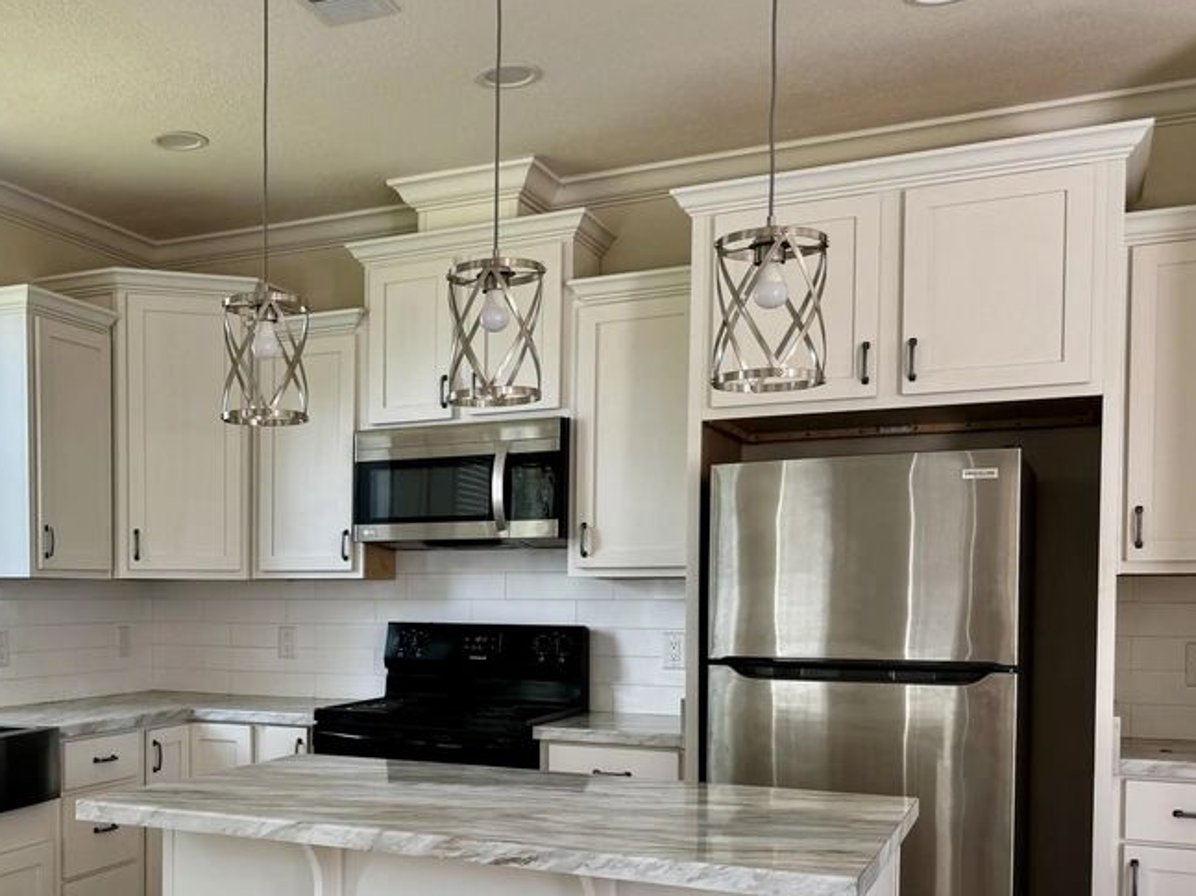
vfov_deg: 37.1
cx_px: 285
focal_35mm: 38
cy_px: 630
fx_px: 1313
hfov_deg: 47.0
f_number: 1.78
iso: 100
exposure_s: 1/121
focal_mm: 6.76
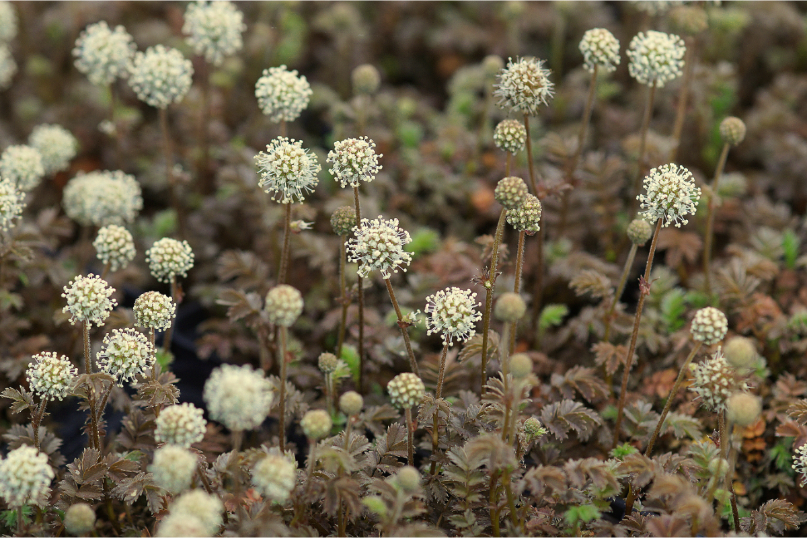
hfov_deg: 13.7
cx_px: 404
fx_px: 3362
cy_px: 269
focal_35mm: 150
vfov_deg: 9.1
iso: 320
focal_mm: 100
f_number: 4
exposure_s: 1/160
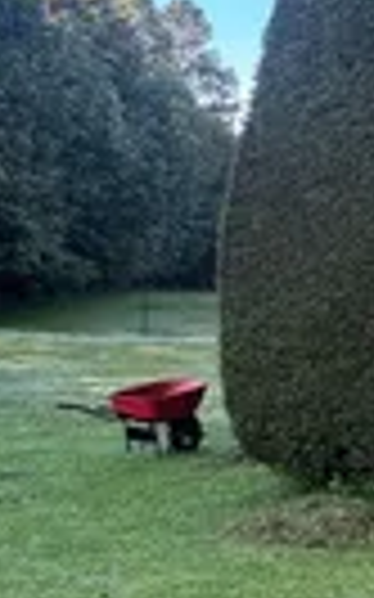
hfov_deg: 18.9
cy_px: 508
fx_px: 1094
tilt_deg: -10.0
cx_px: 365
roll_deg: -1.5
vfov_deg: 29.7
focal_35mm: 67
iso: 64
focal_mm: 2.22
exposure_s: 1/99
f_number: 2.2
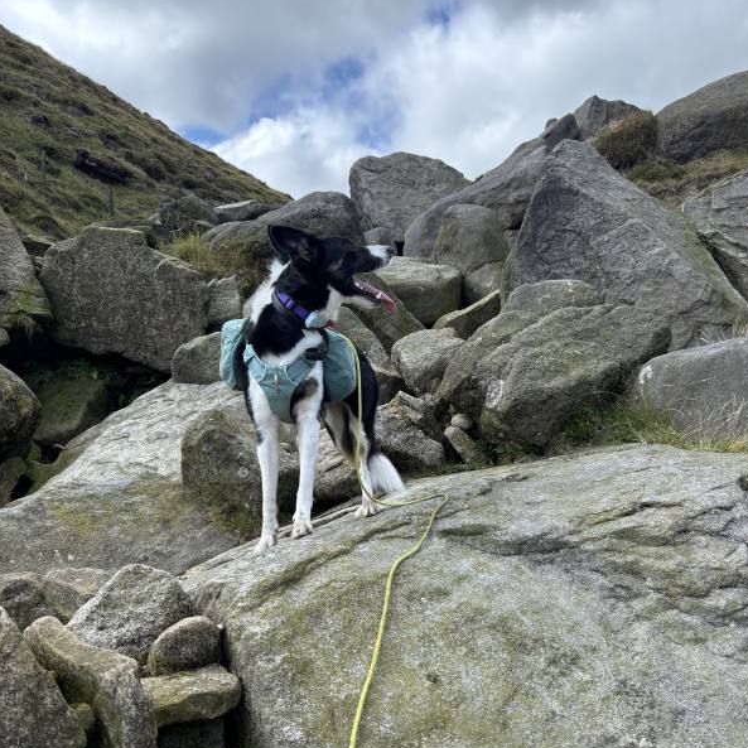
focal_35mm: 31
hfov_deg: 52.5
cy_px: 481
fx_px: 758
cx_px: 376
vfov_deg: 51.8
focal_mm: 5.96
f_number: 1.6
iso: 50
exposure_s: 1/1007
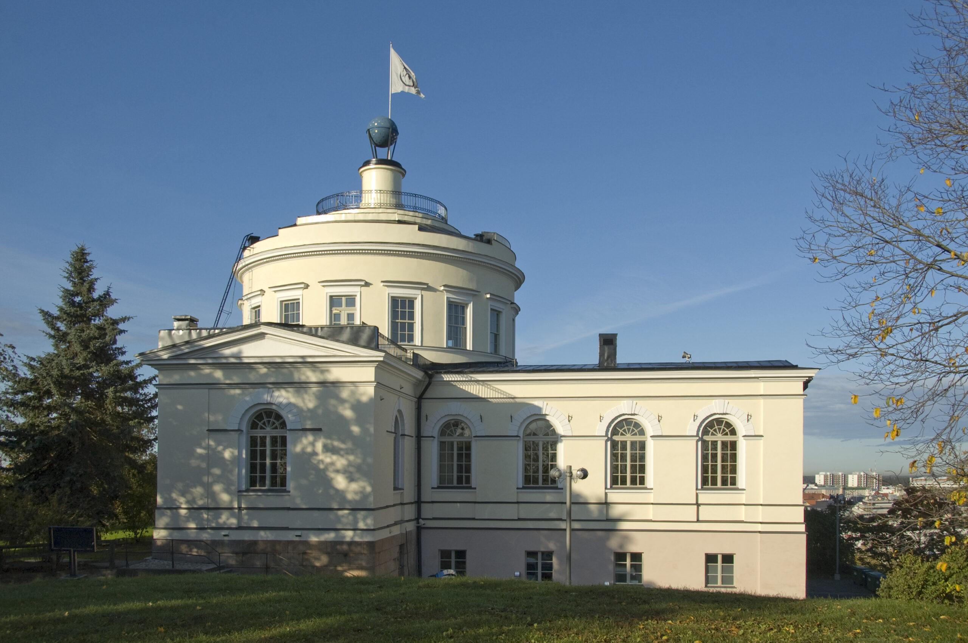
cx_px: 484
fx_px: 887
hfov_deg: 57.3
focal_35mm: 33
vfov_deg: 39.9
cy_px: 322
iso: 200
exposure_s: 1/500
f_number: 11
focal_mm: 22
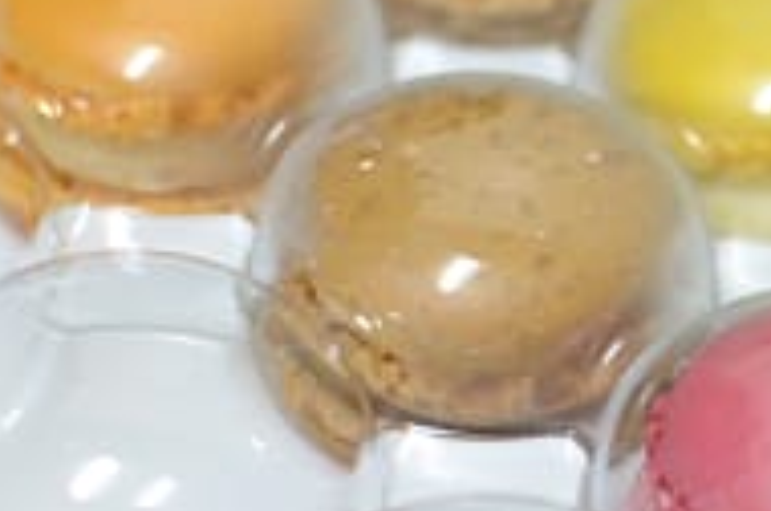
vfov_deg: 7.9
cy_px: 144
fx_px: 3691
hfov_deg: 11.6
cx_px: 968
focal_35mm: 173
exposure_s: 1/60
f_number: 3.2
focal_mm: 35
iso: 1250
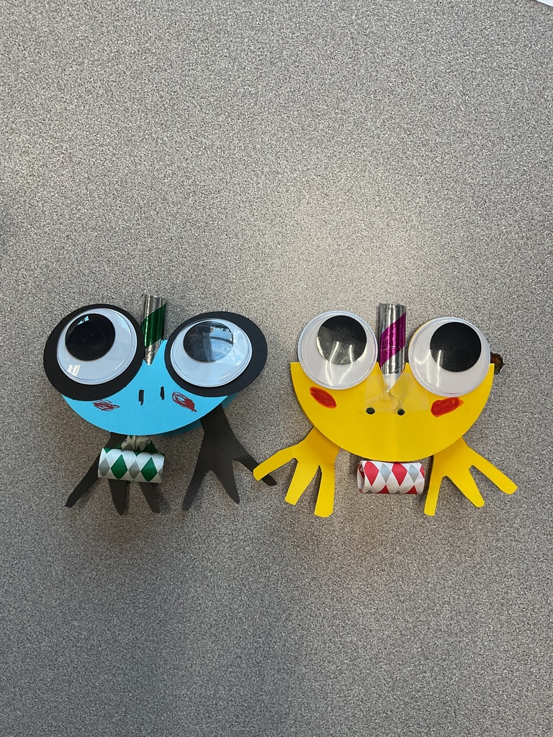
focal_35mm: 29
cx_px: 276
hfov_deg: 48.2
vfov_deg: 61.7
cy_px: 368
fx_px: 618
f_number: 1.8
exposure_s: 1/60
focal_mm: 3
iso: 40
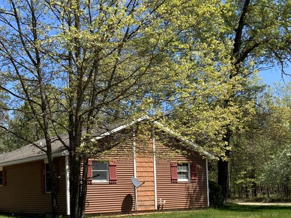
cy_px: 174
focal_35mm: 55
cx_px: 127
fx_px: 462
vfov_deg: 26.1
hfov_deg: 34.9
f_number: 1.8
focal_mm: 3
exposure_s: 1/1195
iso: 16
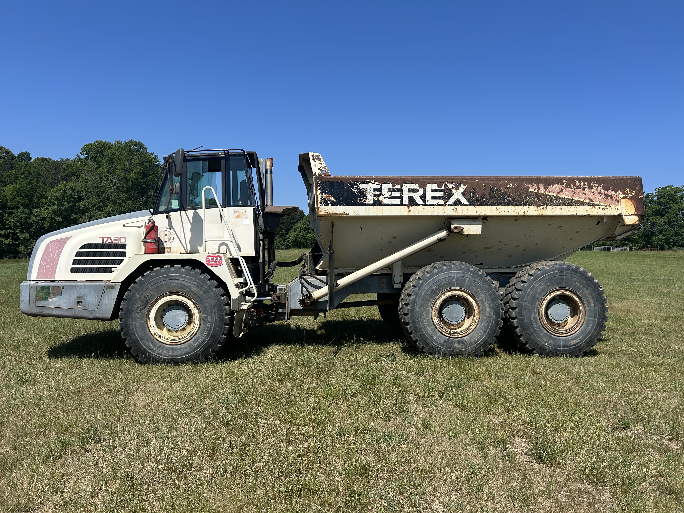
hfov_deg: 67.3
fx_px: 514
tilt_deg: +0.2
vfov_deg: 53.1
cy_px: 256
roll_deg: -2.1
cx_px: 342
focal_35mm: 26
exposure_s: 1/4274
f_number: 1.5
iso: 50
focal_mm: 5.7
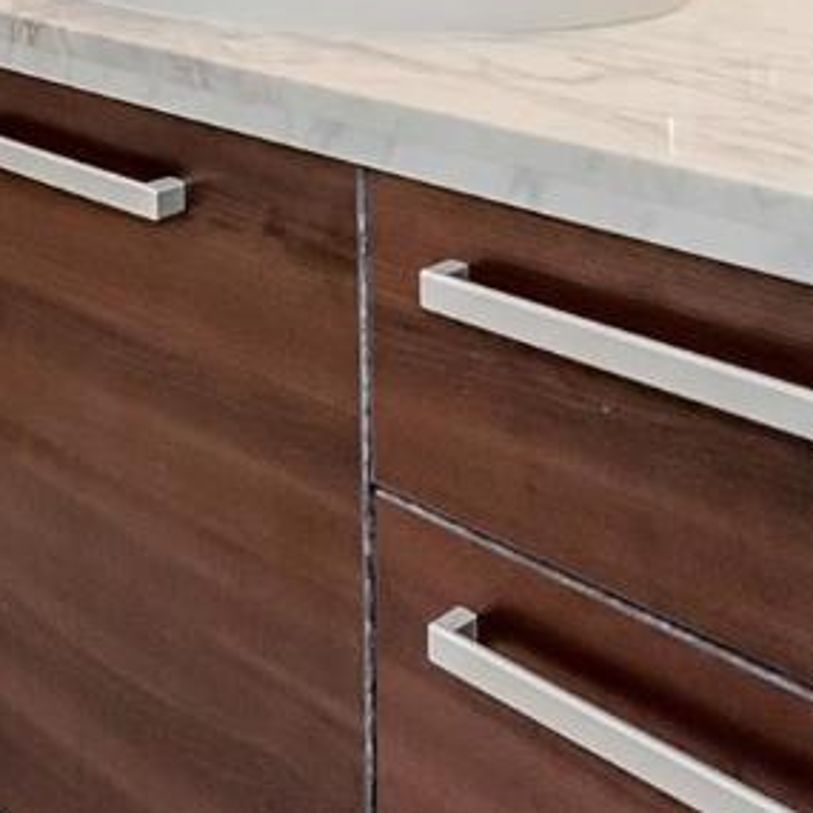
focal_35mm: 55
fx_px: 1461
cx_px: -148
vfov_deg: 26.1
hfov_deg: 27.5
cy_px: -265
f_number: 8
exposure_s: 1/50
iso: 800
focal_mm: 16
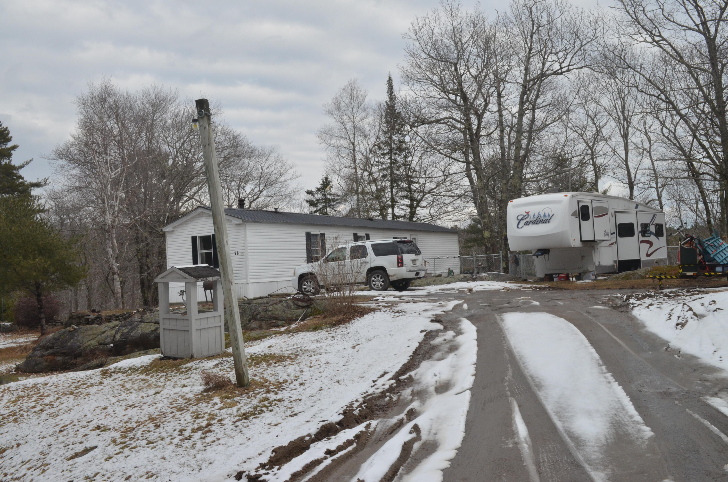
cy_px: 241
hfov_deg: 49.6
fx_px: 787
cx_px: 364
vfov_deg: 34.1
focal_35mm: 39
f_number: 13
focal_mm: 26
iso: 800
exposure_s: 1/640
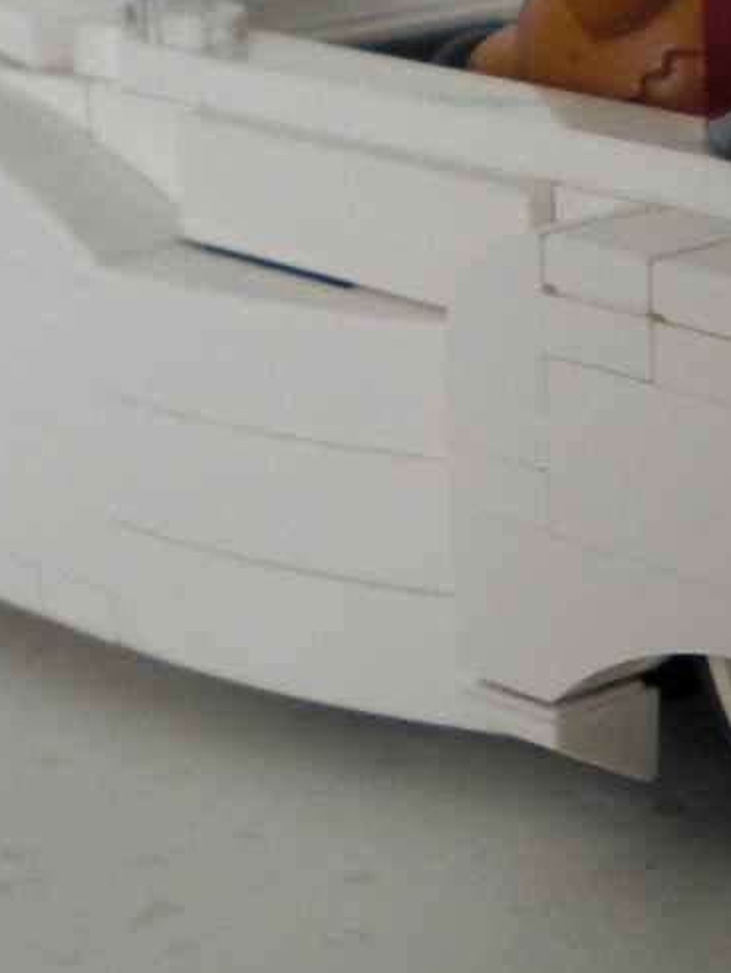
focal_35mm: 124
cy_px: 504
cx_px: 932
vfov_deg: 15.9
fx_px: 3488
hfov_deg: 11.7
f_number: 3.1
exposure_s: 1/25
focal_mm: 6.3
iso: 200
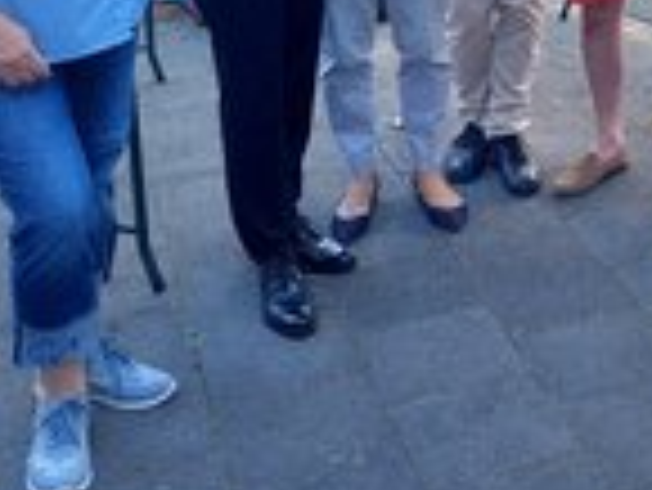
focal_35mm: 66
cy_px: -72
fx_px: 1244
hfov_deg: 27.4
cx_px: 674
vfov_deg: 21.0
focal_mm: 5.23
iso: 50
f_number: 1.8
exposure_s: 1/100
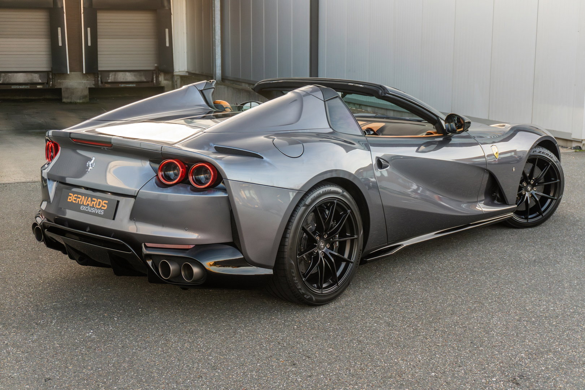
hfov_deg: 40.0
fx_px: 804
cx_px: 292
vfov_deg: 27.3
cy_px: 195
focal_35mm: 50
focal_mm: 33
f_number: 5
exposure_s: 1/160
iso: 1250
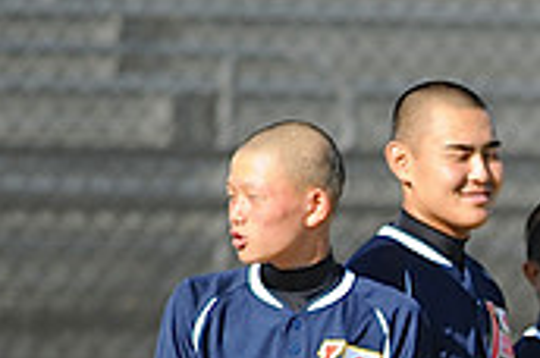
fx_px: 22728
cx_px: 904
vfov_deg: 0.9
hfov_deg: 1.4
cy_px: 551
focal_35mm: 1518
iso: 200
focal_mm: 300
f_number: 4
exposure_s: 1/1000
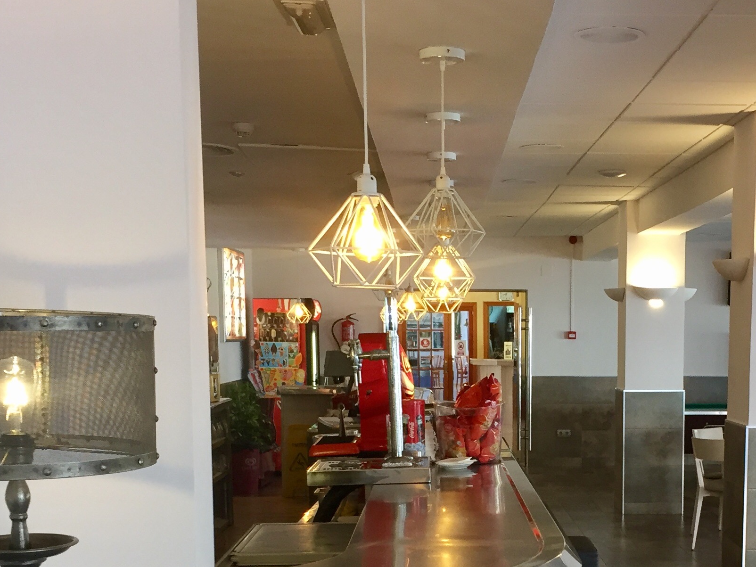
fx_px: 1289
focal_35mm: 59
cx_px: 539
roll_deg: -0.4
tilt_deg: -6.5
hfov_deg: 32.3
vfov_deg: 24.2
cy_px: 500
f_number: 2.2
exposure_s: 1/33
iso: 50
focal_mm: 4.15
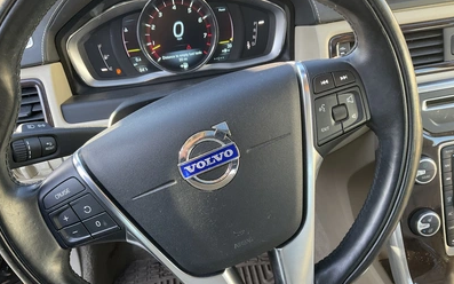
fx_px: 384
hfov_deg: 61.2
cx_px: 226
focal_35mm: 31
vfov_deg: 40.5
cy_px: 166
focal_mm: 3
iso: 64
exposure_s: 1/78
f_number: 1.8
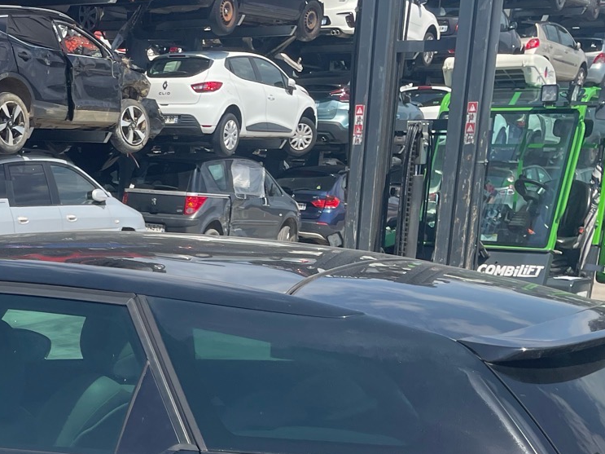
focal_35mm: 63
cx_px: 73
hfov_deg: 29.6
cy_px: 545
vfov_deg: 21.6
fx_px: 1101
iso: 32
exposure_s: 1/2451
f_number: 1.6
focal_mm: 4.2
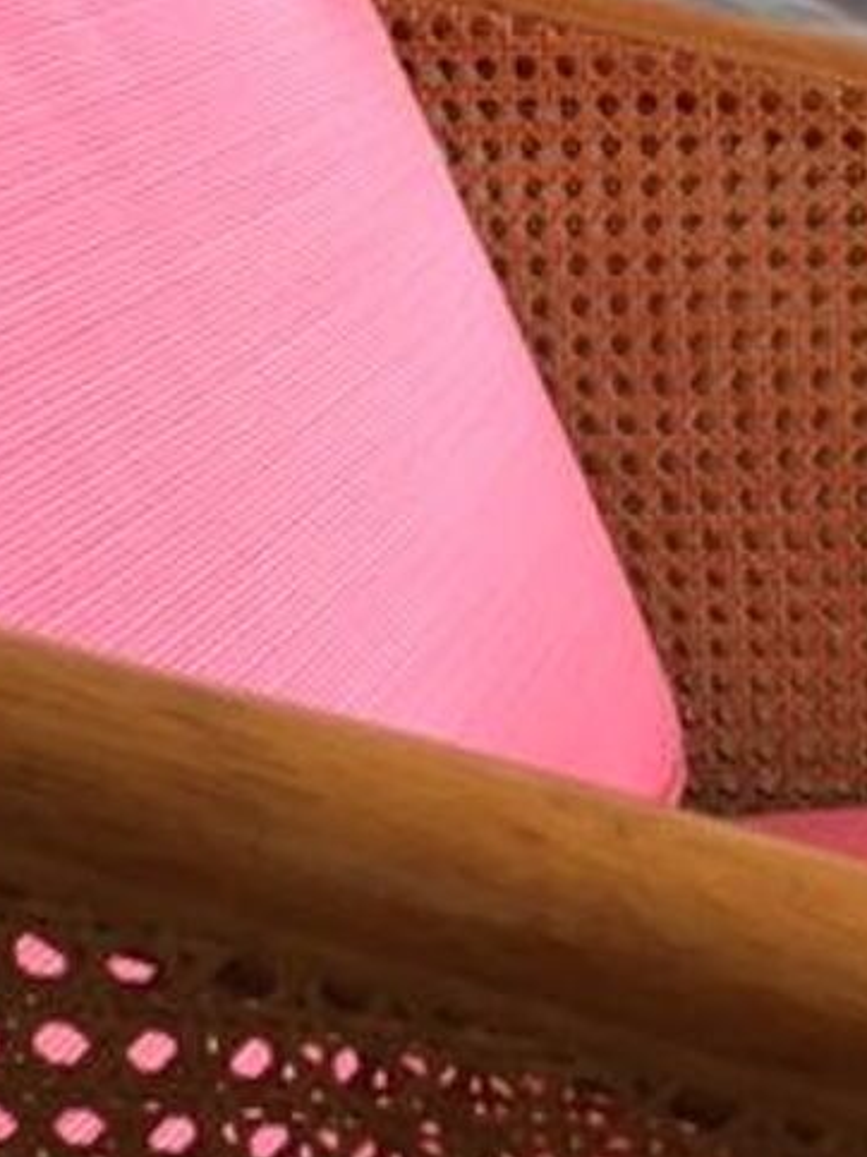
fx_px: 2673
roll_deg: +2.4
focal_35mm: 80
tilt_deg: -20.0
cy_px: 674
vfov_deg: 24.4
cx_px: 896
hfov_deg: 17.9
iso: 80
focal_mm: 4.15
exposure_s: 1/33
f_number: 2.2
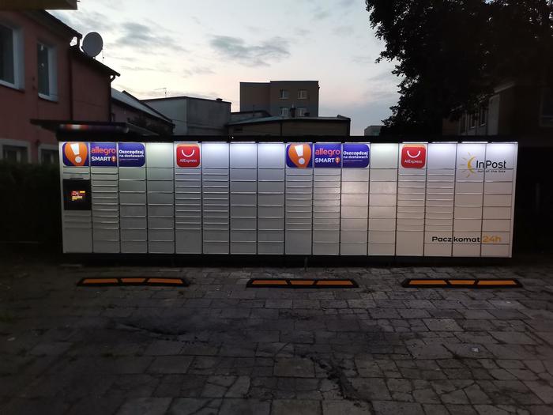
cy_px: 208
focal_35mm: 26
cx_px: 276
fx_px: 415
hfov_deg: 67.3
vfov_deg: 53.1
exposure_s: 1/50
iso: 250
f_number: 1.8
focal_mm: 4.75
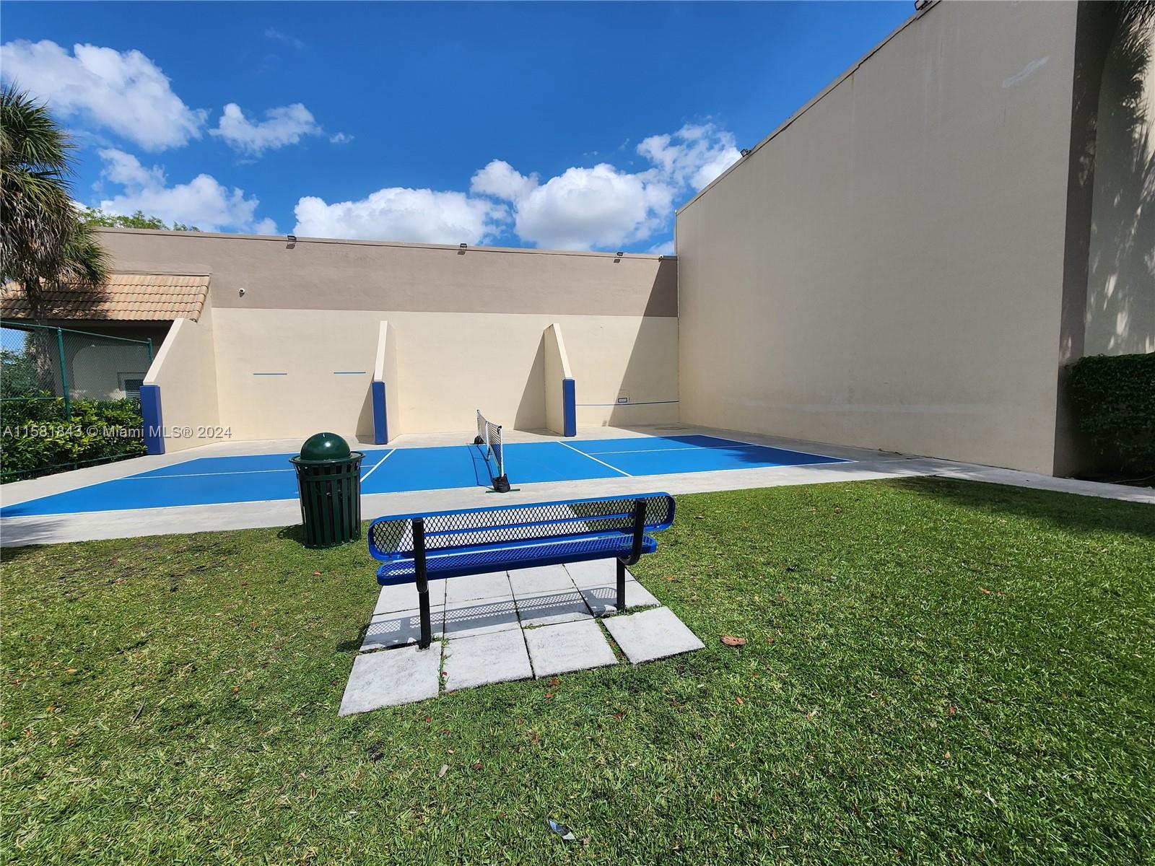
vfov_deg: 89.9
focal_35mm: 13
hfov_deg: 106.2
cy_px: 433
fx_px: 434
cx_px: 578
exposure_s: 1/3018
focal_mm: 2.2
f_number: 2.2
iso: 50
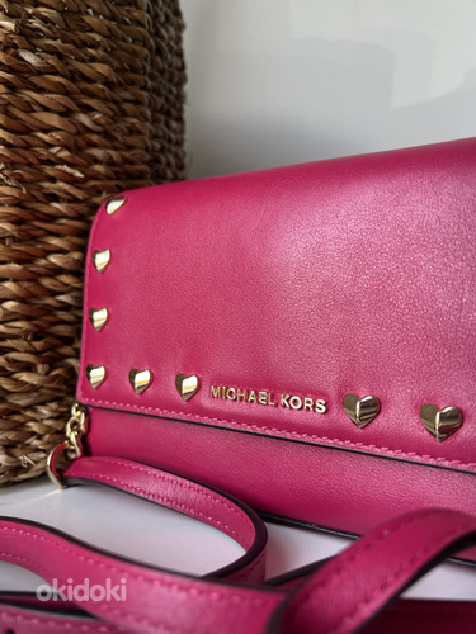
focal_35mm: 26
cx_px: 238
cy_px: 317
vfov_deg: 67.3
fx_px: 477
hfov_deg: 53.1
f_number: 1.5
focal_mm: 5.7
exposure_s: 1/161
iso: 40
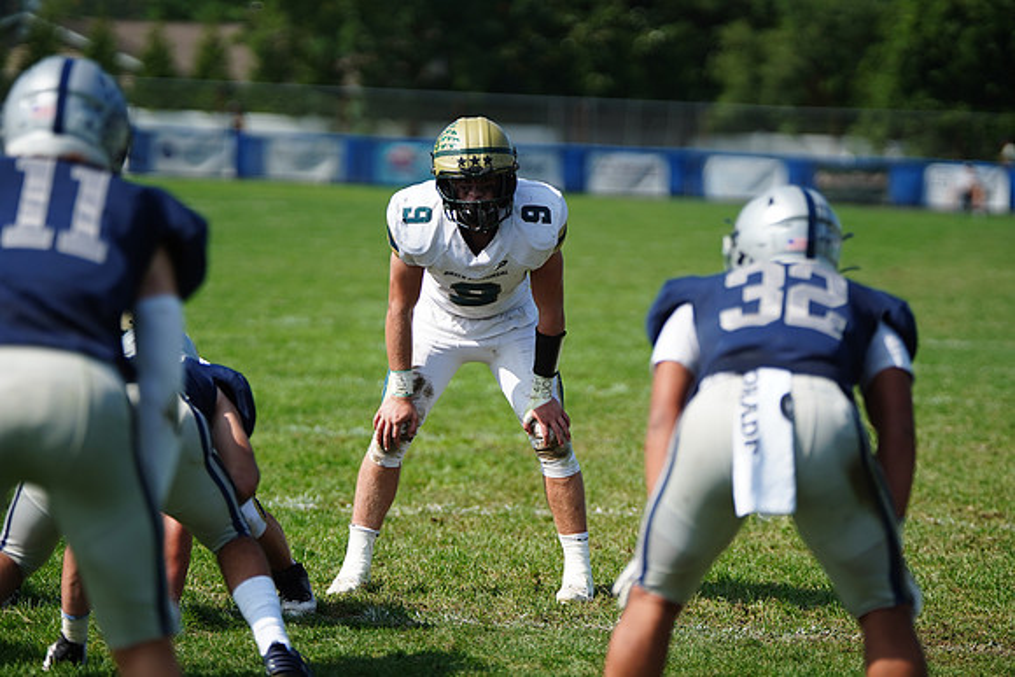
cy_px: 338
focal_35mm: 197
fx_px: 5555
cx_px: 508
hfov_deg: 10.4
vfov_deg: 7.0
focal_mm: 197
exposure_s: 1/5000
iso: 400
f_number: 2.8
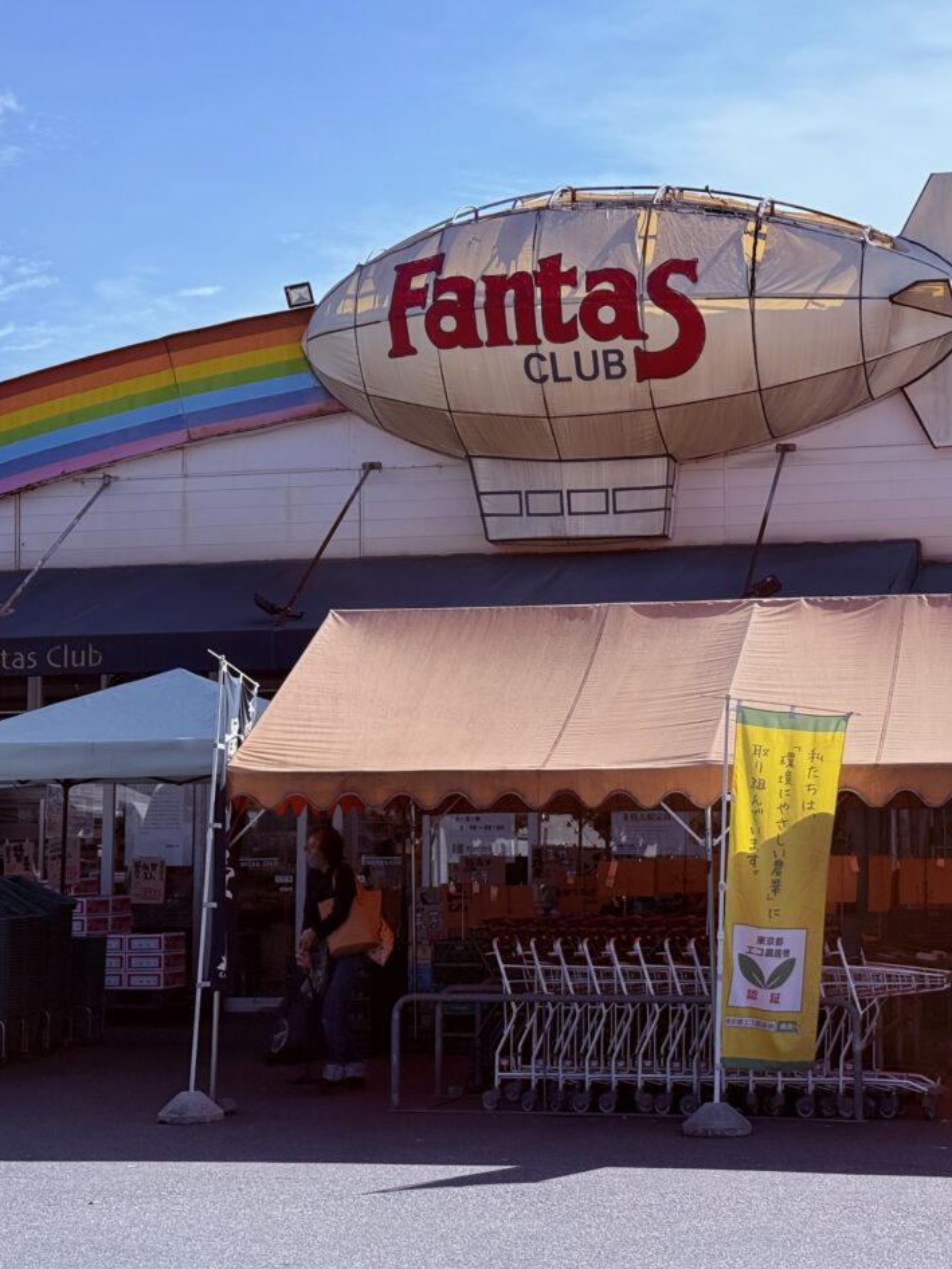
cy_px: 632
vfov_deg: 29.8
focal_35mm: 65
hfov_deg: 22.5
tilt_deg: +6.0
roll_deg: +0.4
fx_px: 2383
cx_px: 619
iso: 80
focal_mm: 6.76
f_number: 1.78
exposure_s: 1/4587
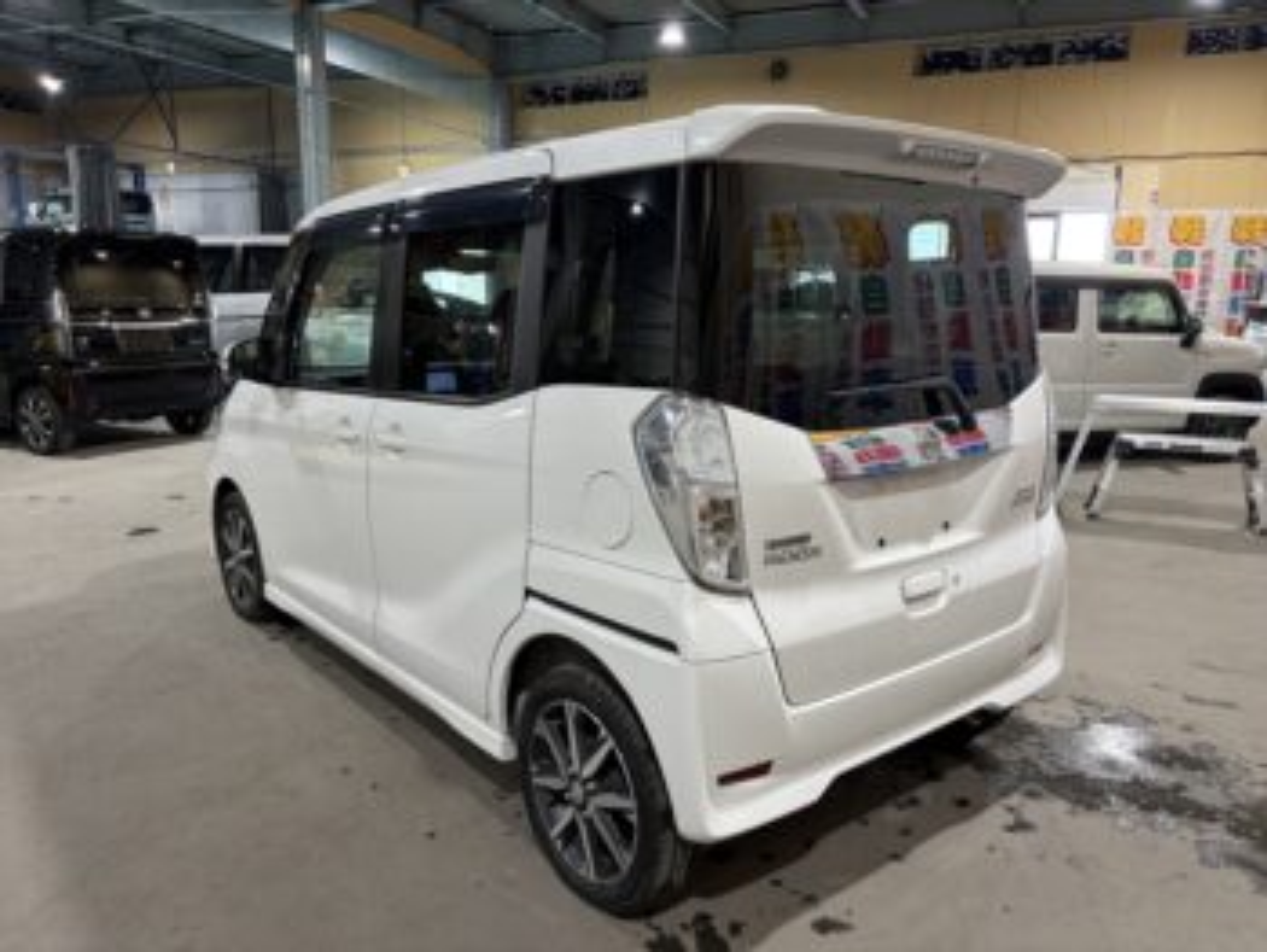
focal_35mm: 26
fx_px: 952
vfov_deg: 53.1
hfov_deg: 67.3
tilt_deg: -11.3
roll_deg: -0.1
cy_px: 476
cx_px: 634
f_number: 1.6
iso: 80
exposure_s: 1/50
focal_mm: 5.96
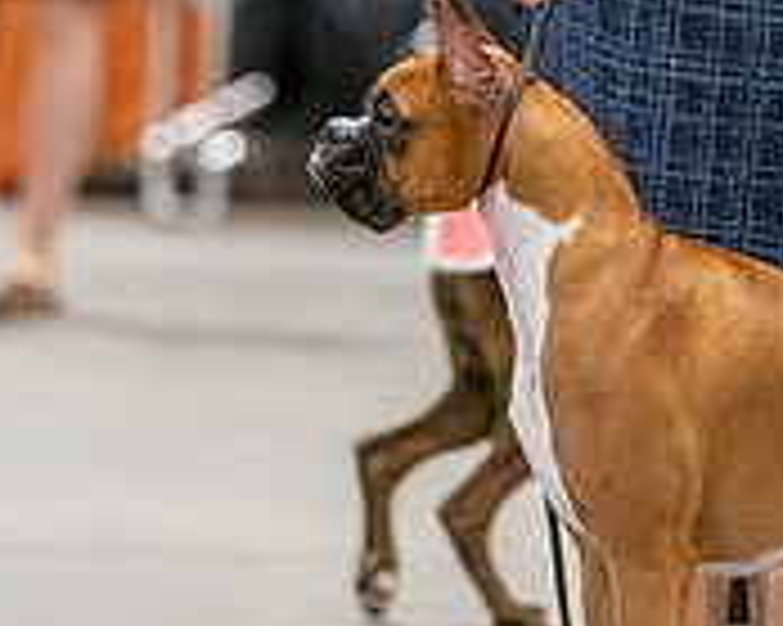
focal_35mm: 728
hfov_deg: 2.7
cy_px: 36
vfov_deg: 2.1
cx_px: 637
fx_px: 16861
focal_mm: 200
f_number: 3.2
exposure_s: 1/250
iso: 6400
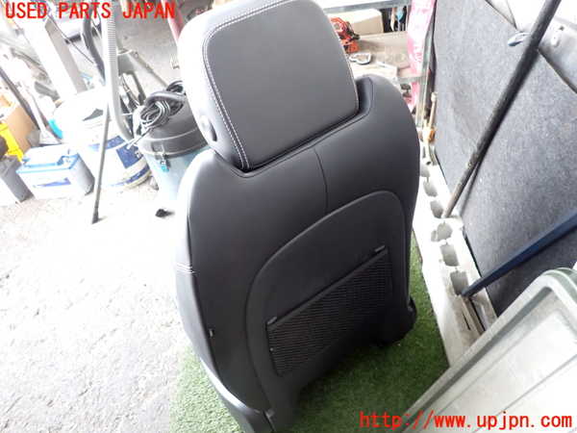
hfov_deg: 69.4
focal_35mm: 25
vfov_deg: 54.9
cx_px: 288
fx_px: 417
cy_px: 216
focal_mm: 4.5
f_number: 2
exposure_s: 1/30
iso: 250
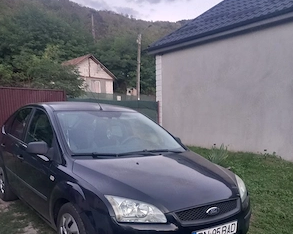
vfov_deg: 39.8
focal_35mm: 36
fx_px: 312
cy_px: 179
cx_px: 146
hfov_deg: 50.3
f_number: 1.8
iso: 250
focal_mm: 4
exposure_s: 1/33
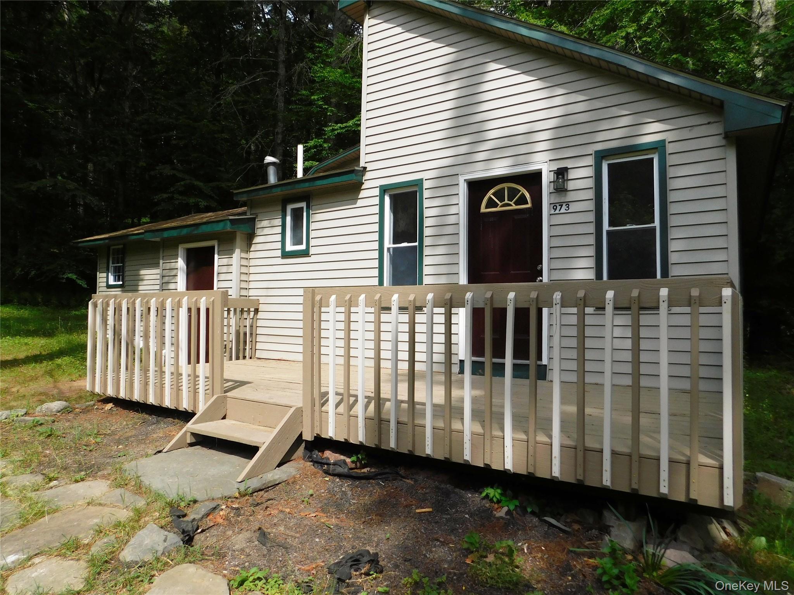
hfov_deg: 73.9
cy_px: 298
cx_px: 397
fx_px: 528
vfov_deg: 58.9
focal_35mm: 23
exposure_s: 1/500
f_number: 6
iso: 125
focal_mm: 4
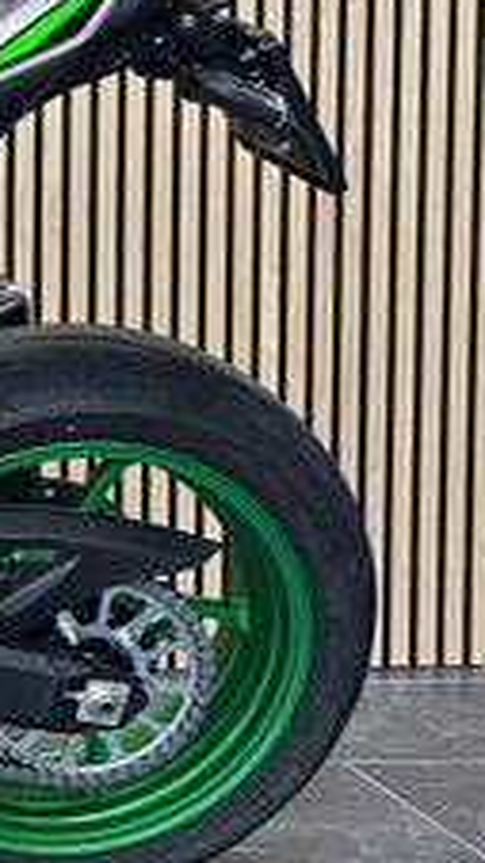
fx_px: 1693
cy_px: 283
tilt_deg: -3.4
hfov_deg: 13.4
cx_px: -561
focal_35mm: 74
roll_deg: +0.5
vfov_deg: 28.4
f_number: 1.78
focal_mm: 6.86
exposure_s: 1/50
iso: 160
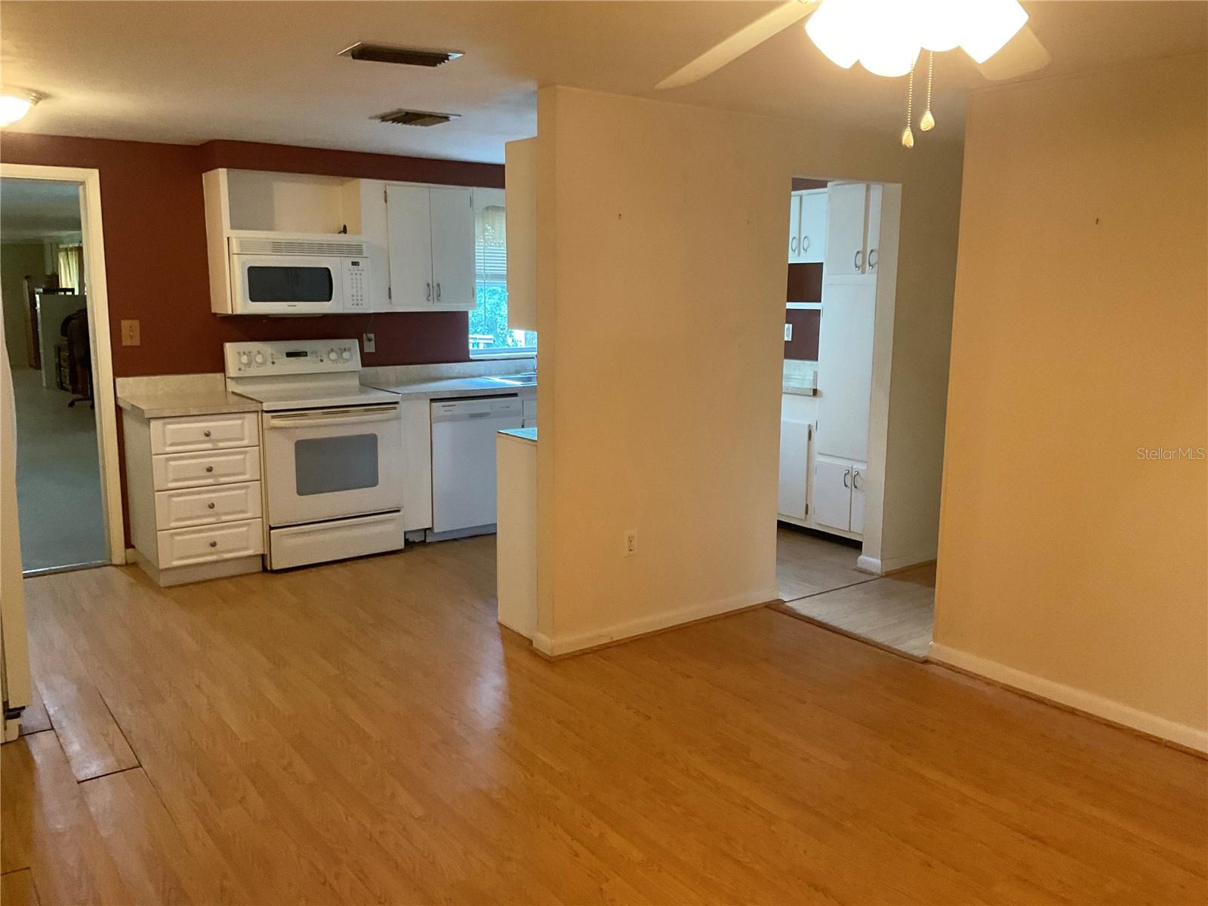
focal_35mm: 29
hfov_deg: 61.7
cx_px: 604
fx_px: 1012
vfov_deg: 48.2
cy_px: 453
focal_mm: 3
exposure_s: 1/60
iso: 200
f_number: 1.8
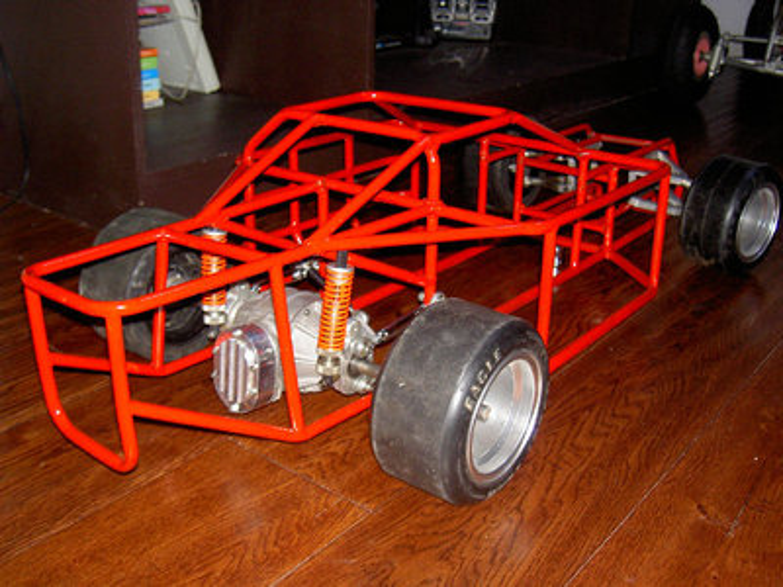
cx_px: 392
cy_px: 294
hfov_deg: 47.9
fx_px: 882
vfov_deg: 36.8
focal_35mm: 39
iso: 100
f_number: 2.8
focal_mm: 8
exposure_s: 1/59.5
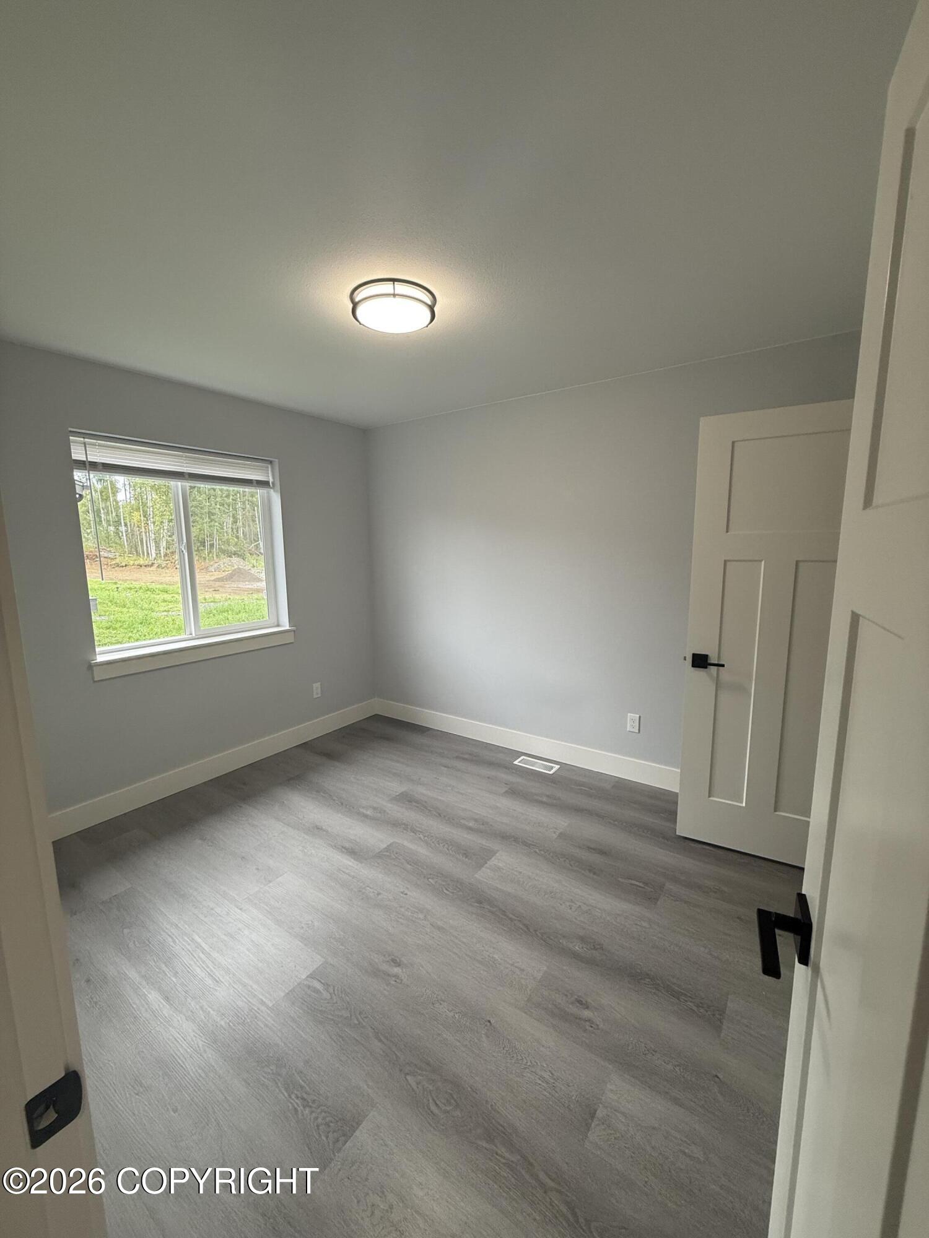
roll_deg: -0.6
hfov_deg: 85.7
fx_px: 501
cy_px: 619
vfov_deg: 102.1
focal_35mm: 14
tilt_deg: -7.5
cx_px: 464
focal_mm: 2.22
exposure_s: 1/120
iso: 160
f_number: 2.2
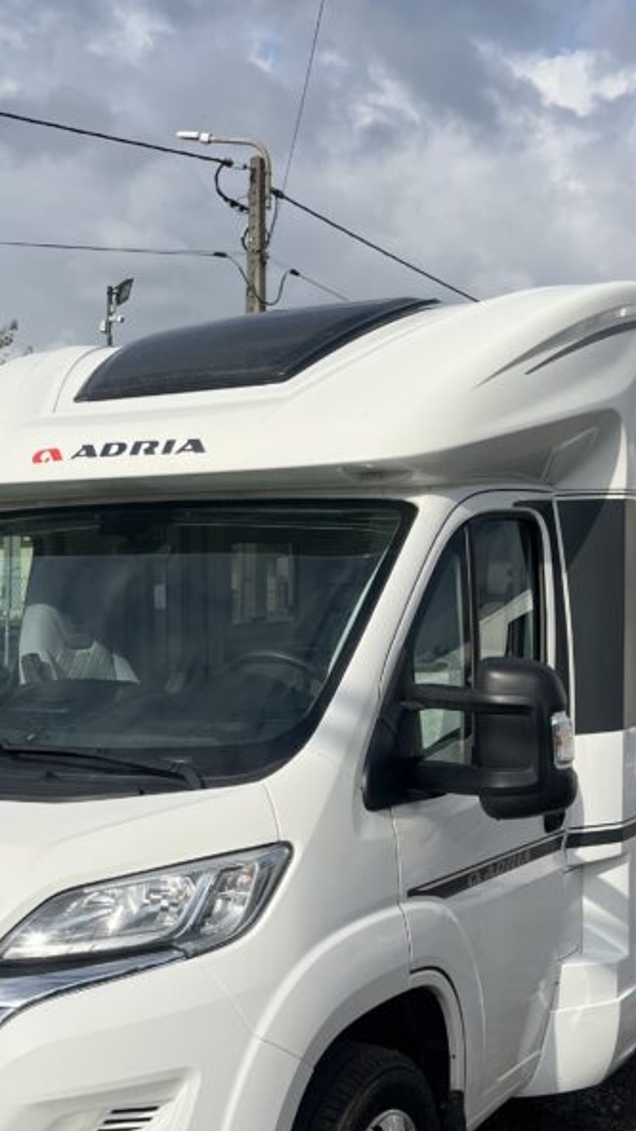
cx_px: 229
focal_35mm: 49
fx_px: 1469
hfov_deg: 24.3
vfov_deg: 42.0
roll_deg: +0.3
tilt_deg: -0.5
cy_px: 650
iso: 50
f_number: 1.6
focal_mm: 5.1
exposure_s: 1/6897
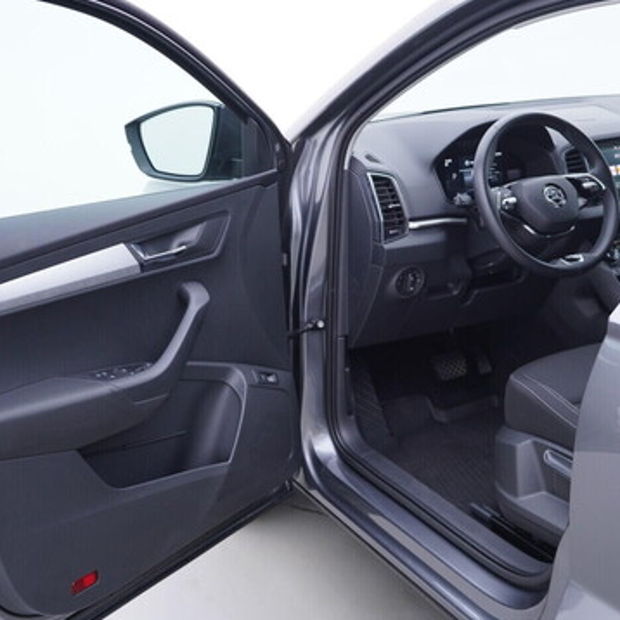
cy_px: 316
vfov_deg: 36.1
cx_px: 350
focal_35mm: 47
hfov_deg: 36.0
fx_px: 952
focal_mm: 24
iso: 125
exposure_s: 1/40
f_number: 2.8
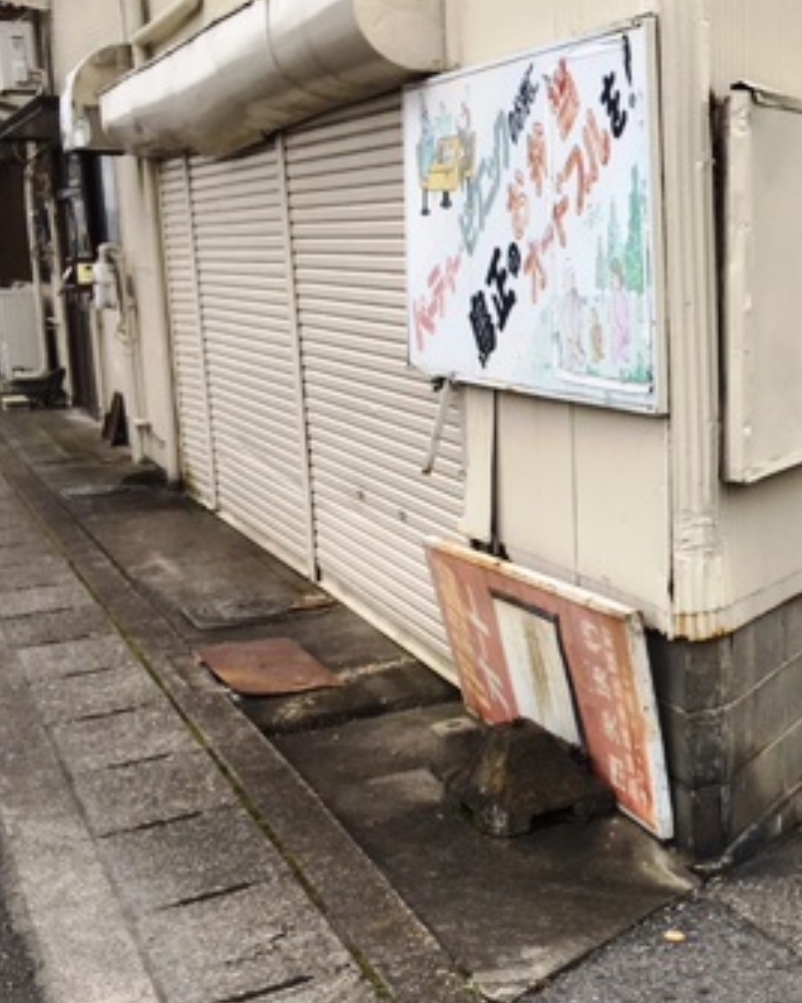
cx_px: 805
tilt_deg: -11.5
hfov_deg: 26.6
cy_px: 602
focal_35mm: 54
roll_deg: -0.4
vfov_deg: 34.6
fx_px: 1602
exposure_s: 1/538
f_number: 2.2
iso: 25
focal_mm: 4.15
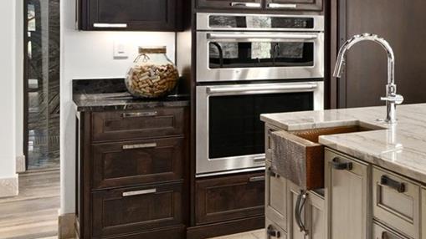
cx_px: 682
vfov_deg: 20.1
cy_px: 35
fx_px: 666
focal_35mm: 59
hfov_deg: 24.6
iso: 800
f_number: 8
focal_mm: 14
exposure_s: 1/5
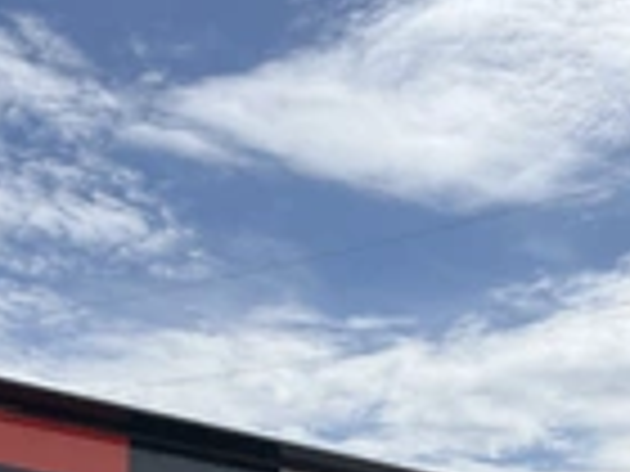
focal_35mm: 83
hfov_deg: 23.3
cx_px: 166
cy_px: 562
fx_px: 1511
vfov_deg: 17.0
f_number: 1.8
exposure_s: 1/4065
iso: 25
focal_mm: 3
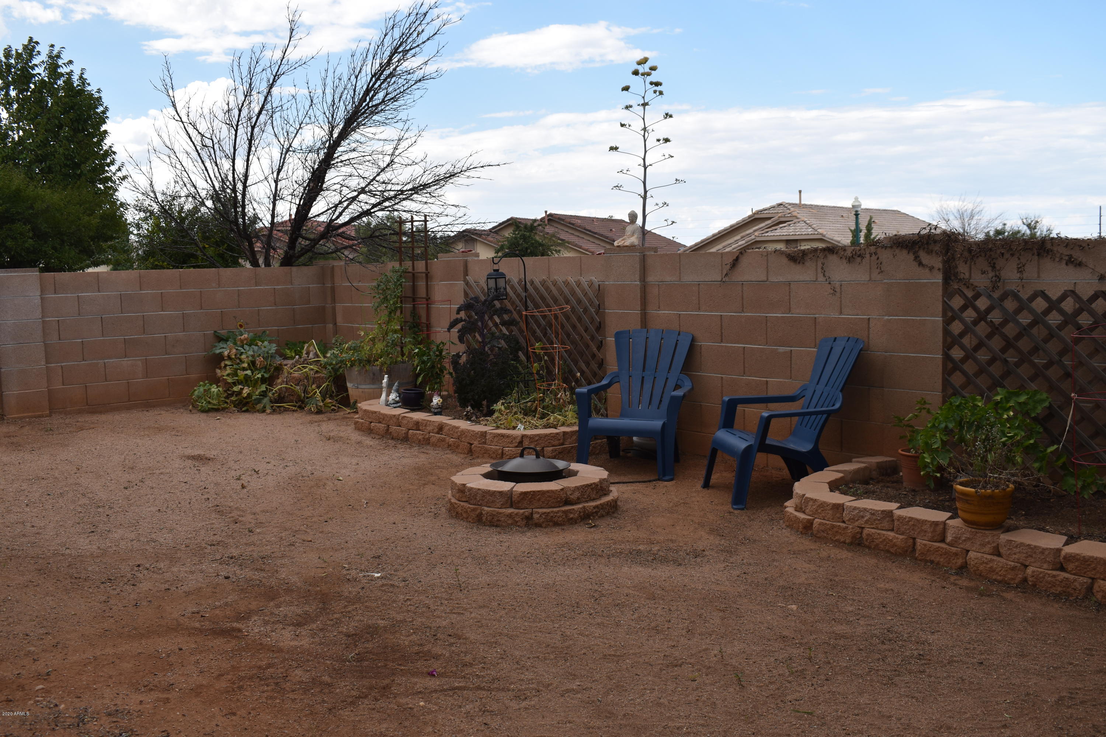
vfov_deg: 36.9
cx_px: 553
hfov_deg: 53.1
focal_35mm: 36
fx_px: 1106
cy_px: 368
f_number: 7.1
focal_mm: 24
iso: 100
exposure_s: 1/200
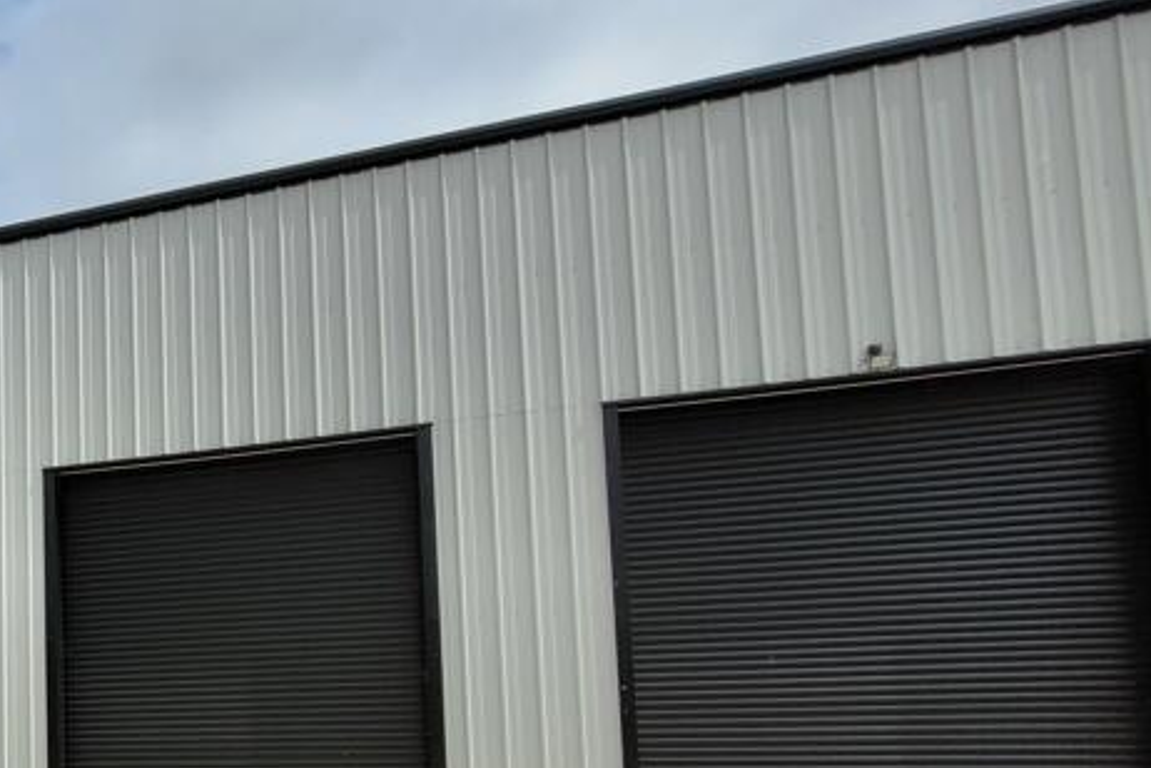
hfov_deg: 46.6
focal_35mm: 30
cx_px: -100
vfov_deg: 40.6
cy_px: 676
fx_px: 959
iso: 40
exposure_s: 1/2874
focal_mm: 1.74
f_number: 2.2
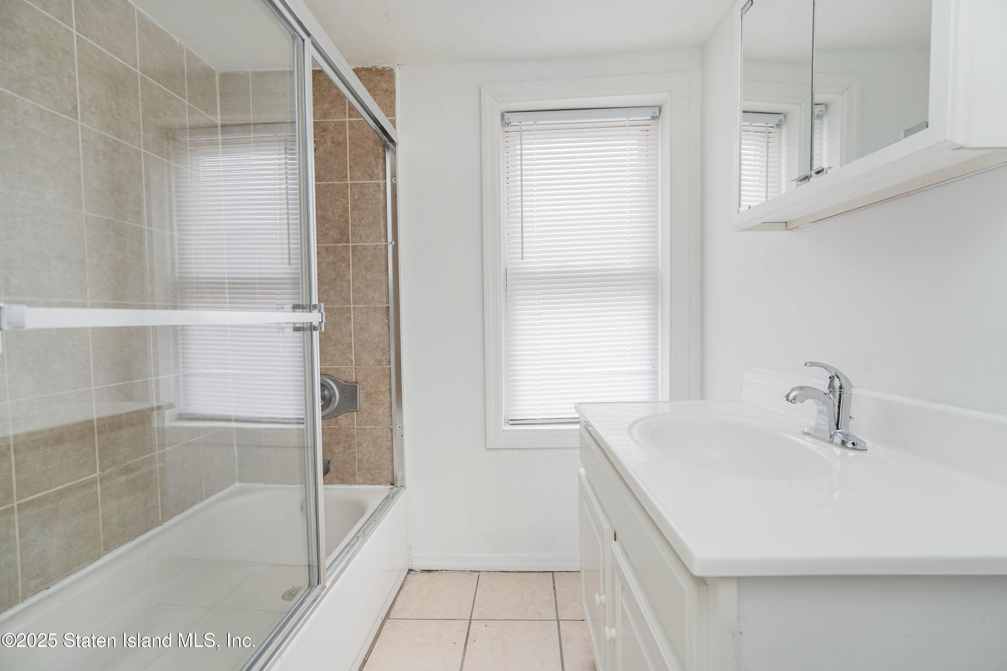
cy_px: 336
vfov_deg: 73.7
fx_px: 448
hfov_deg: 96.7
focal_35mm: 16
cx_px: 504
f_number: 4.5
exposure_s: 1/40
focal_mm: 16
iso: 100
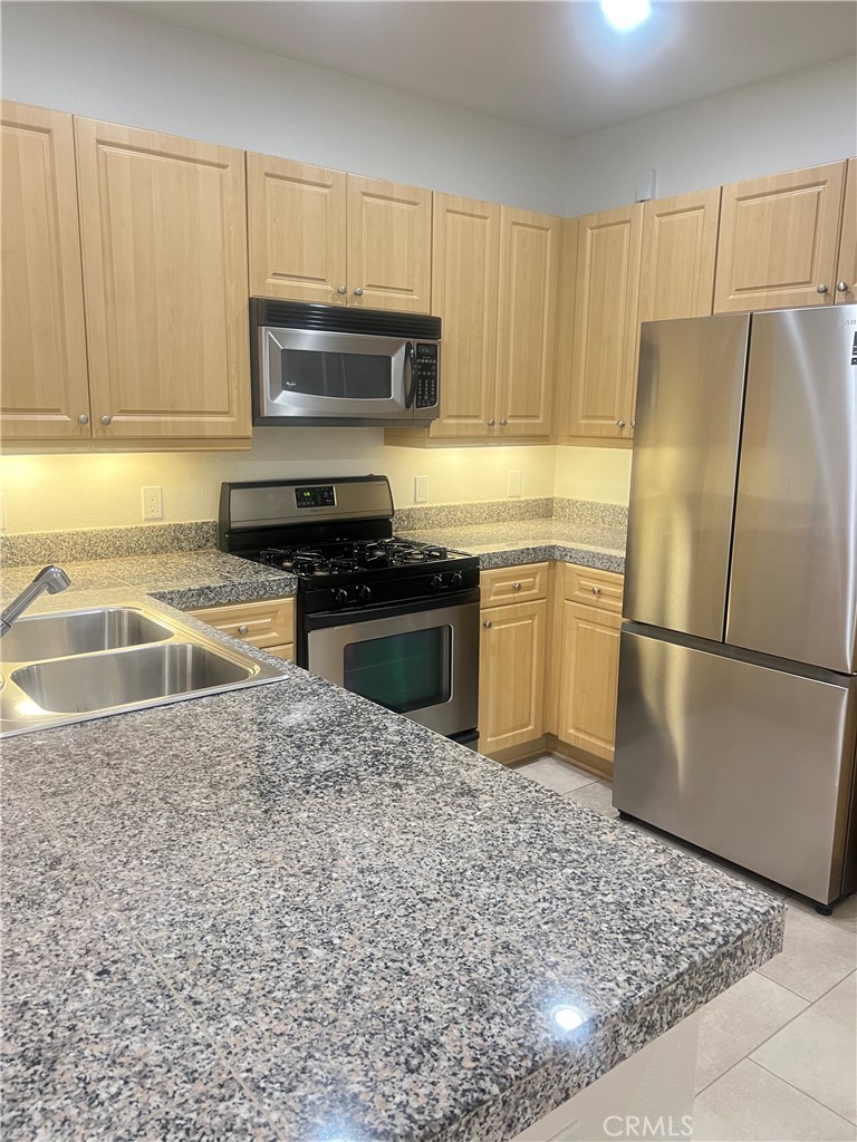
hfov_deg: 53.1
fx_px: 858
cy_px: 571
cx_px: 428
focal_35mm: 26
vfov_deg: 67.3
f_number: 1.5
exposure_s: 1/60
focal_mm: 5.7
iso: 320
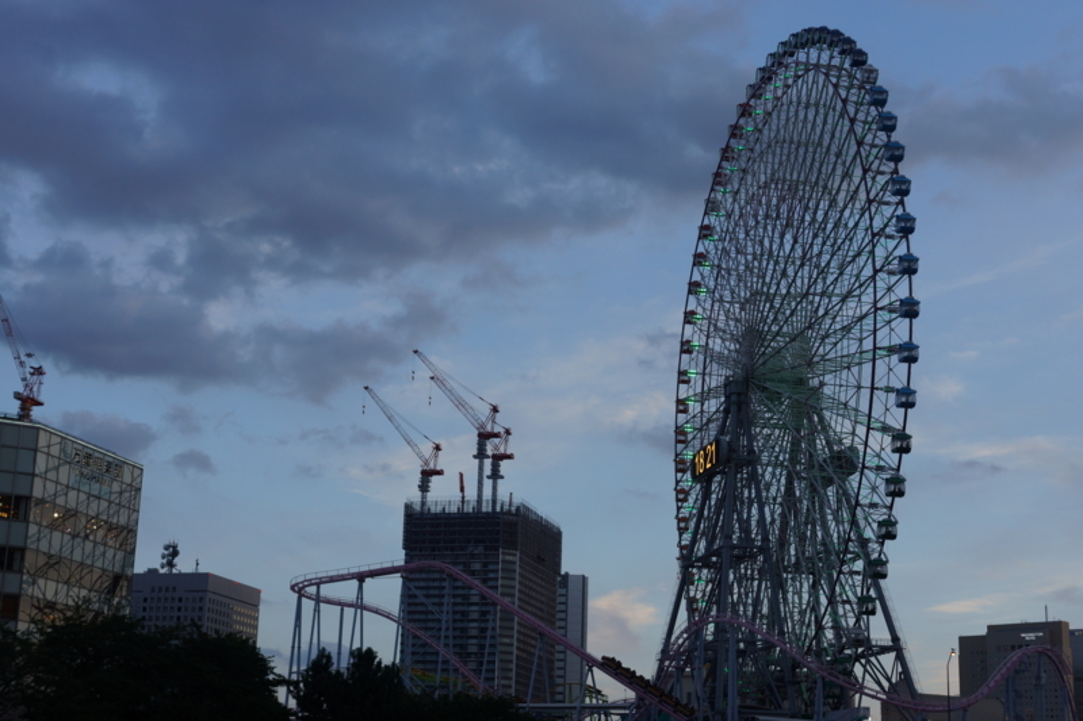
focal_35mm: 52
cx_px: 542
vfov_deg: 25.7
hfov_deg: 37.9
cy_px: 360
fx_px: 1579
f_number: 4.5
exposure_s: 1/80
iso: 100
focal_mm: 35
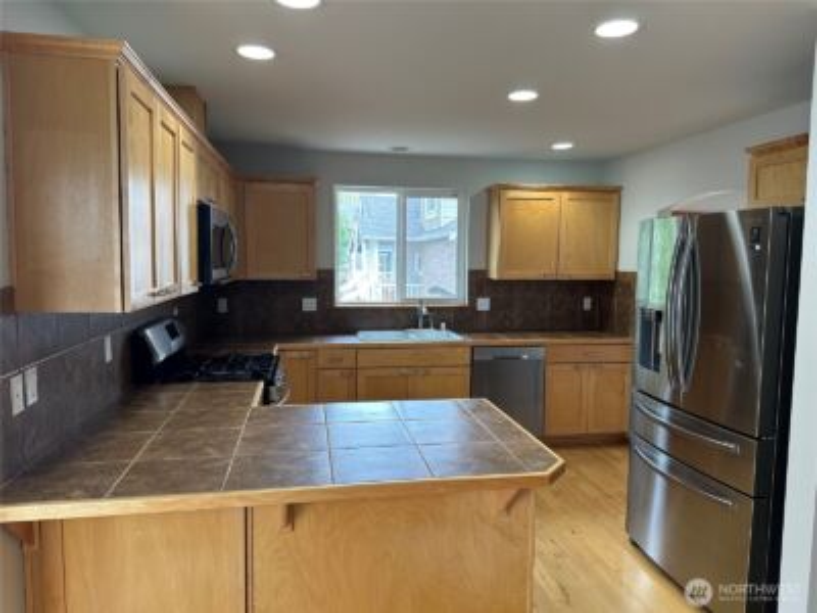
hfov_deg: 71.6
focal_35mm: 24
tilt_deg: -5.1
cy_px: 306
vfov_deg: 56.8
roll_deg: -0.2
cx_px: 408
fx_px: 566
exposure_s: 1/120
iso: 160
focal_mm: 6.86
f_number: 1.78
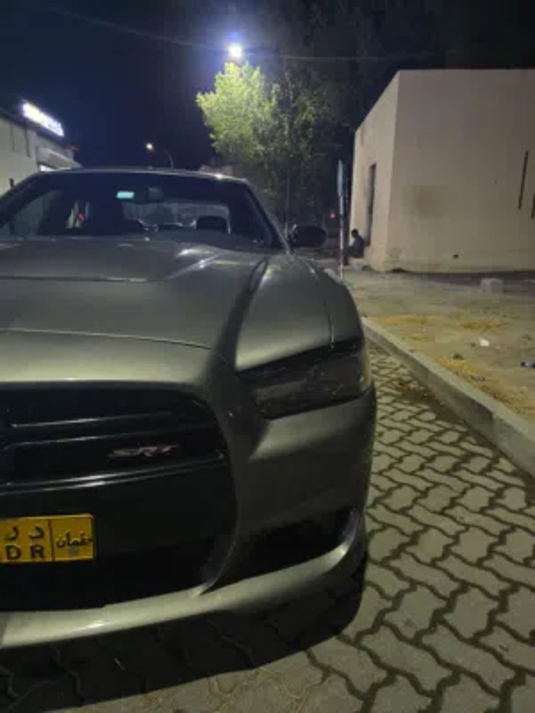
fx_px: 474
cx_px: 268
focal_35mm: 23
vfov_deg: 73.9
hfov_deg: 58.9
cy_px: 356
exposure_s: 1/100
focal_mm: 6.3
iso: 800
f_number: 1.7
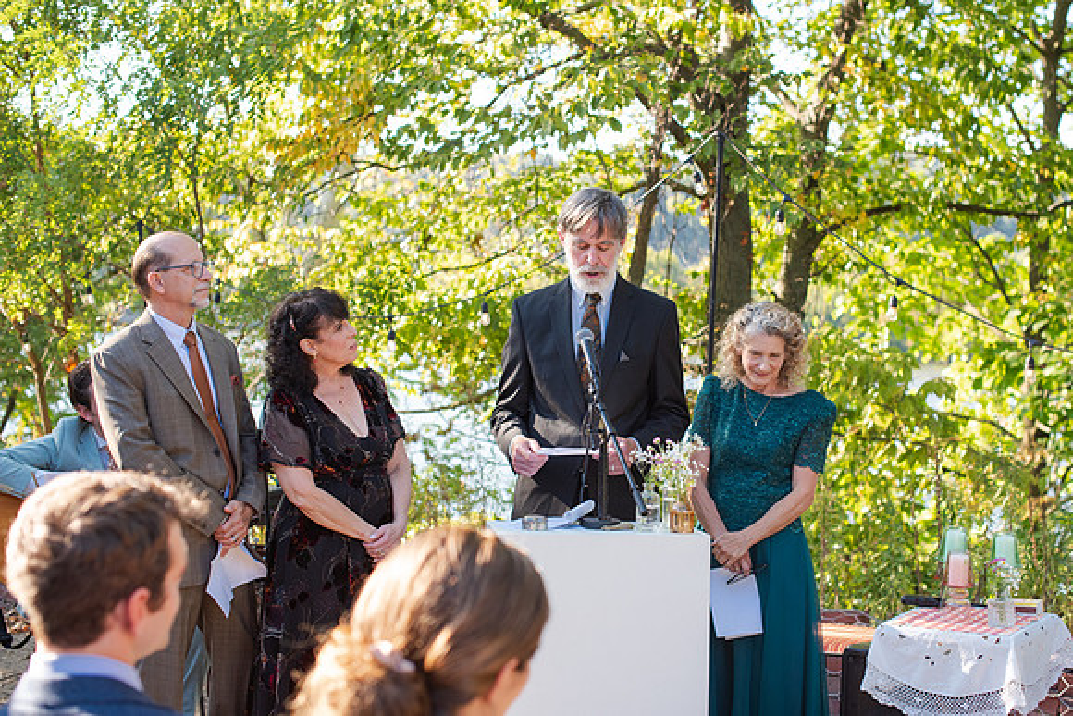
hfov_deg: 35.0
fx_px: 1699
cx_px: 612
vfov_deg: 23.8
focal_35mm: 57
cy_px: 358
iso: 640
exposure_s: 1/1250
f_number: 3.5
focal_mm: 50
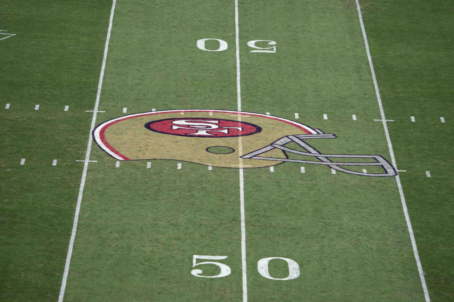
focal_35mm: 200
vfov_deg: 6.9
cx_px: 227
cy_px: 151
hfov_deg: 10.3
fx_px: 2522
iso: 1000
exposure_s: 1/4000
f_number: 5.6
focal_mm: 200
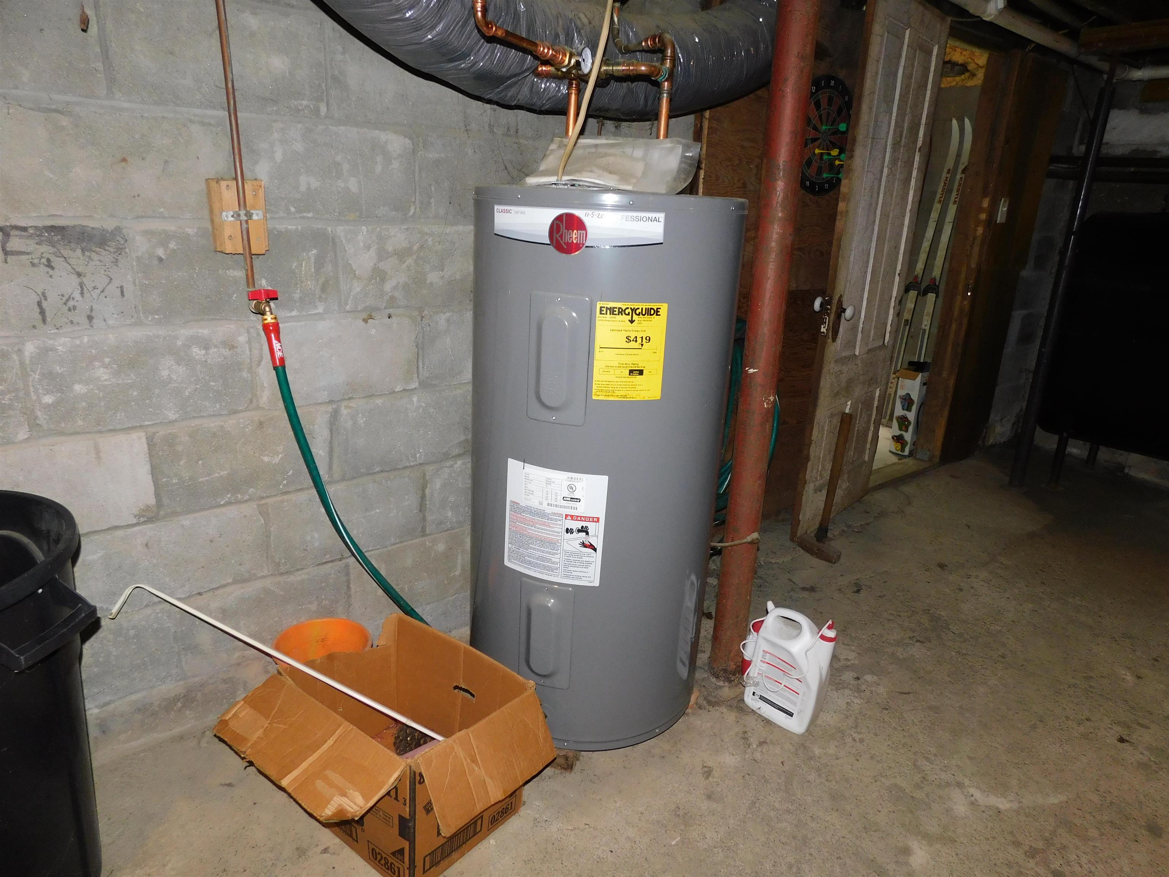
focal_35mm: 23
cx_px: 584
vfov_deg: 58.9
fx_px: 777
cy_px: 438
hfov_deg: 73.9
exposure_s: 1/30
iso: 200
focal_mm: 4
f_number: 3
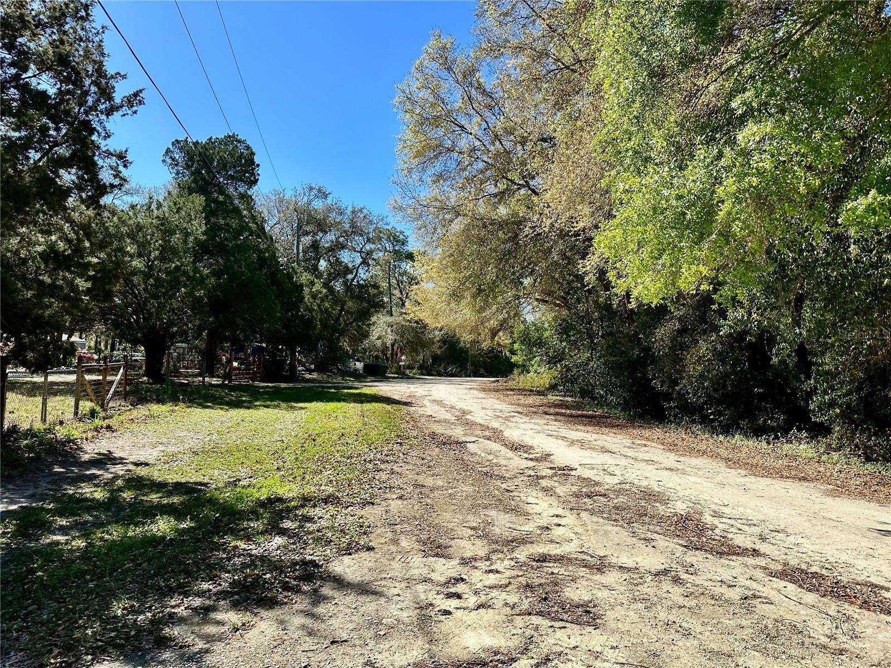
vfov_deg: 56.8
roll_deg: -2.1
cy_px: 334
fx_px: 618
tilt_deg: +4.5
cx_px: 446
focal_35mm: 24
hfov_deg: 71.6
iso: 80
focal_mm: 6.86
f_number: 1.78
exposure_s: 1/3472
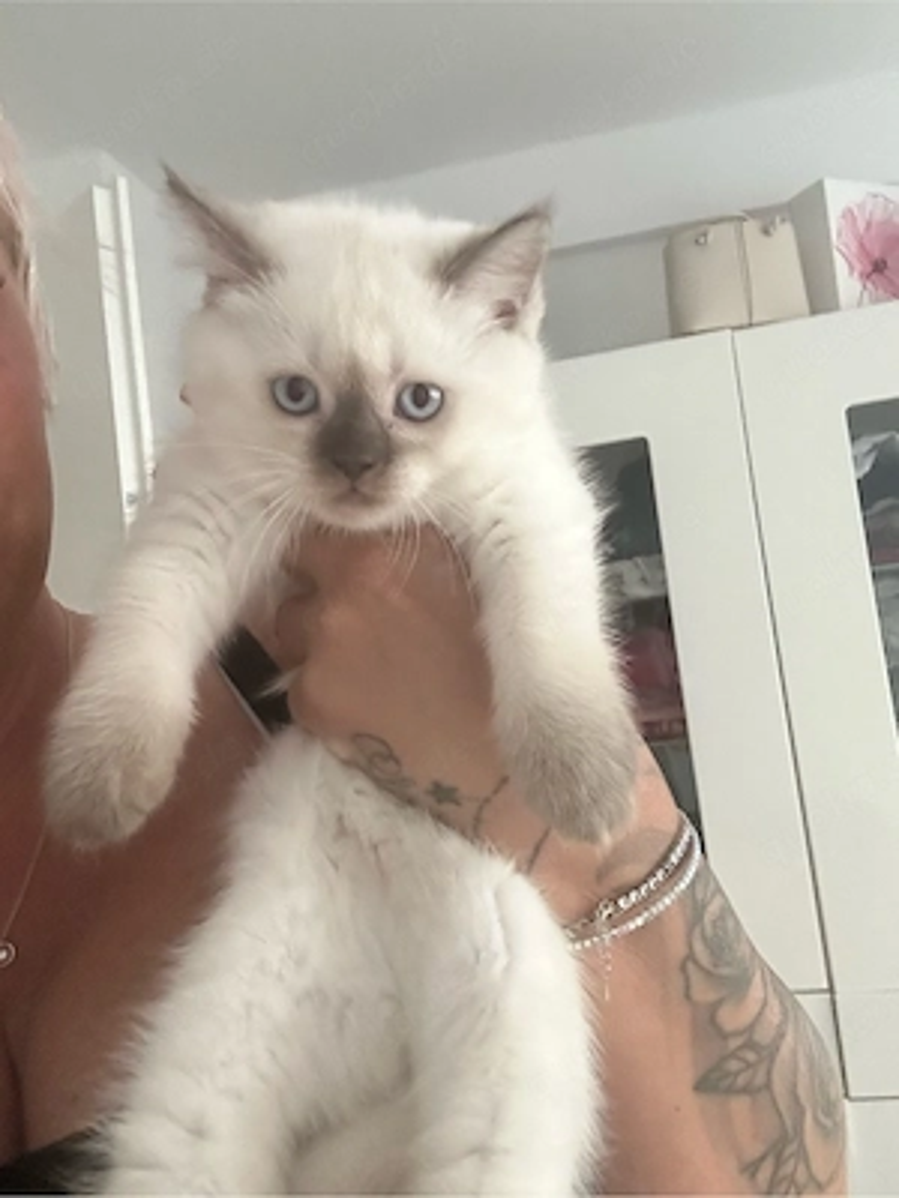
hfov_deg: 46.8
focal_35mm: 30
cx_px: 450
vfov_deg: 60.0
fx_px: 1039
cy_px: 599
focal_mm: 2.69
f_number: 1.9
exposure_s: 1/60
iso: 320
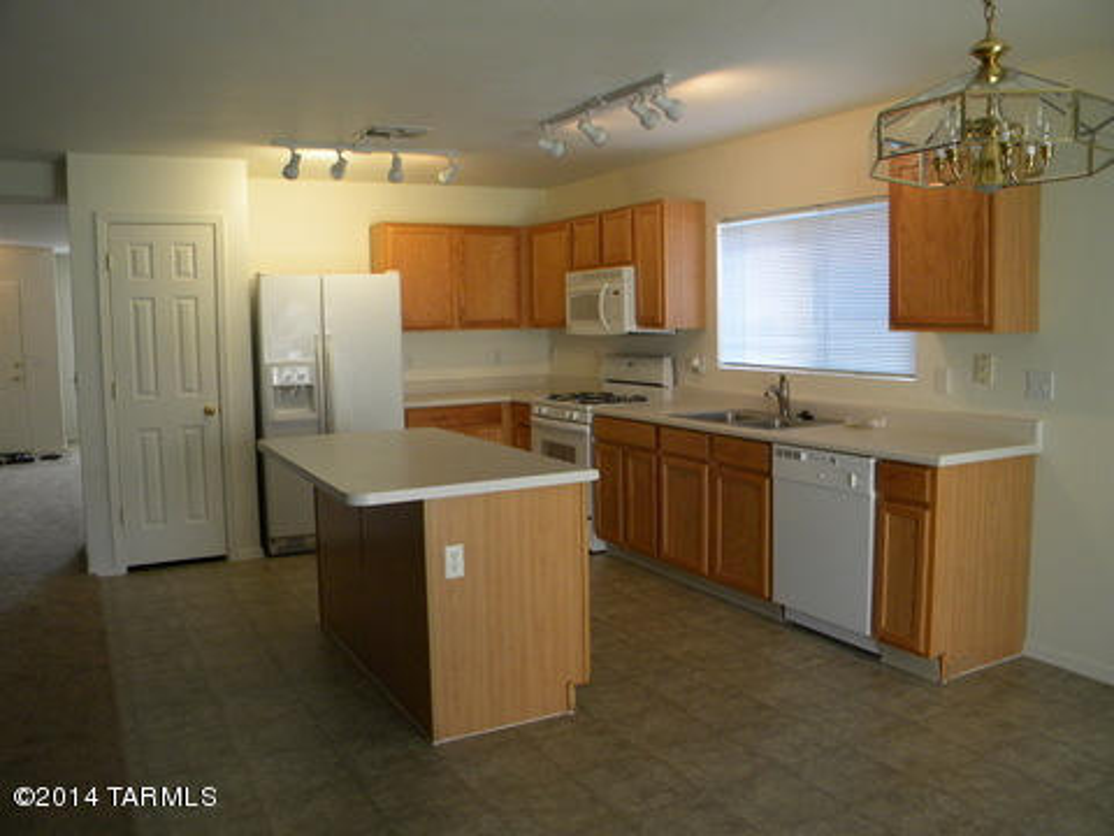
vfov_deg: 49.7
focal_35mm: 28
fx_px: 901
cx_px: 557
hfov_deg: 63.4
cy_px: 418
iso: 230
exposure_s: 1/60
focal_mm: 5
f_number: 3.5
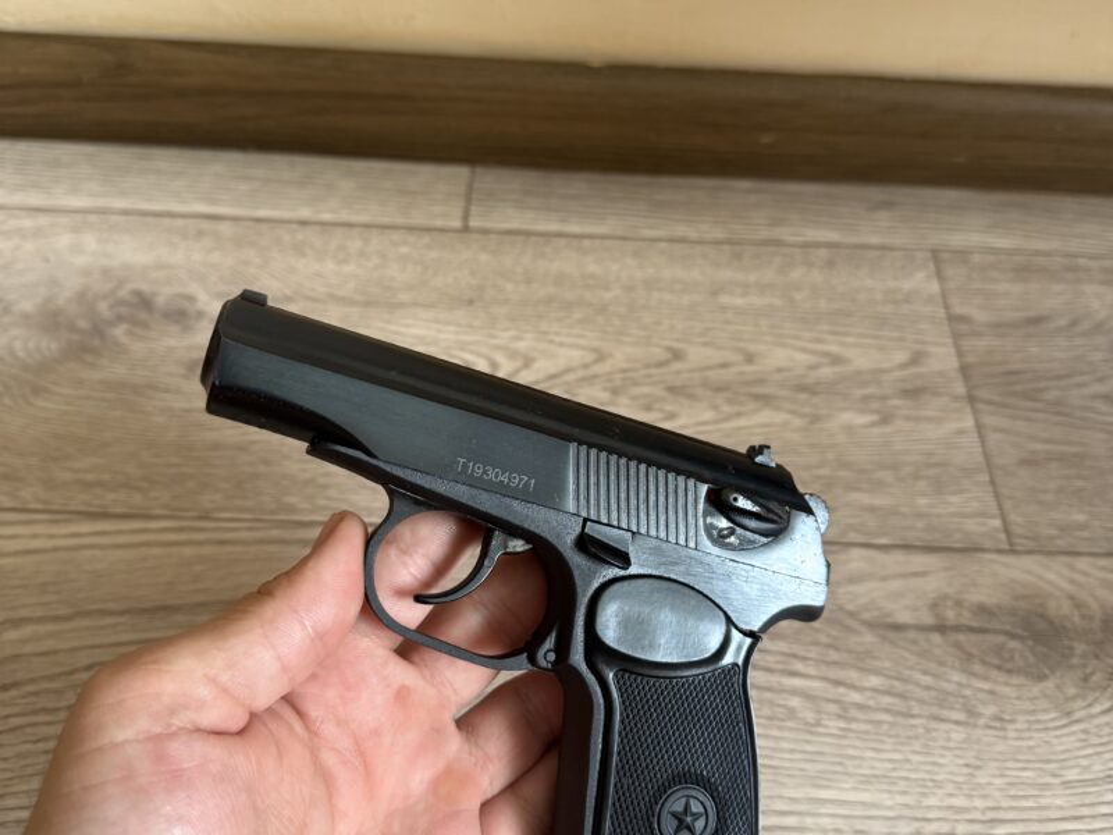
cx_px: 556
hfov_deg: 71.6
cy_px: 418
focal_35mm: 24
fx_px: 772
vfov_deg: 56.8
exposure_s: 1/60
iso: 250
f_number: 1.78
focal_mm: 6.76
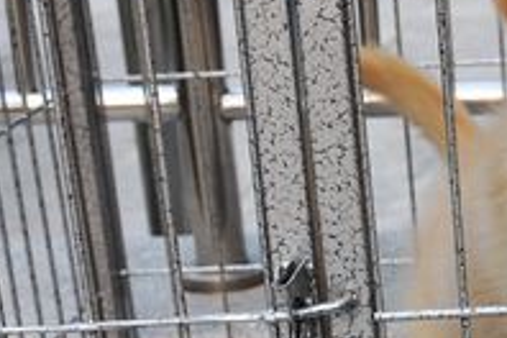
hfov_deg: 15.7
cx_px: 602
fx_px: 1774
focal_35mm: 126
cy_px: 342
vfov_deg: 10.8
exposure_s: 1/160
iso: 200
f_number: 6.3
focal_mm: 26
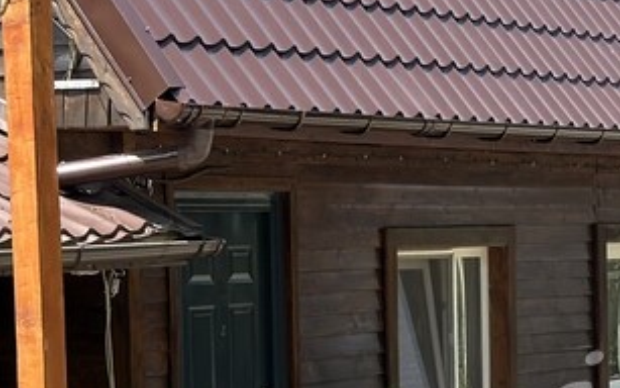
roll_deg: +1.5
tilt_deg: -3.5
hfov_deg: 14.3
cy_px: 382
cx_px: 549
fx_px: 2451
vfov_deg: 9.0
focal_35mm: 145
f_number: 1.78
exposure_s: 1/2141
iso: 64
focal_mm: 6.76
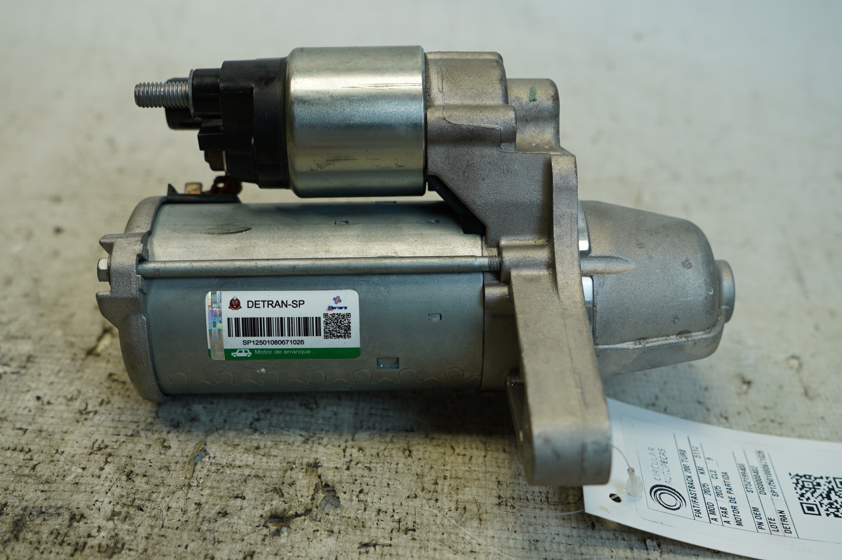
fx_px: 1052
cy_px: 280
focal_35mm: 45
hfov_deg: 43.6
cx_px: 421
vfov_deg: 29.8
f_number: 4
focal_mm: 30
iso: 125
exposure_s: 1/60
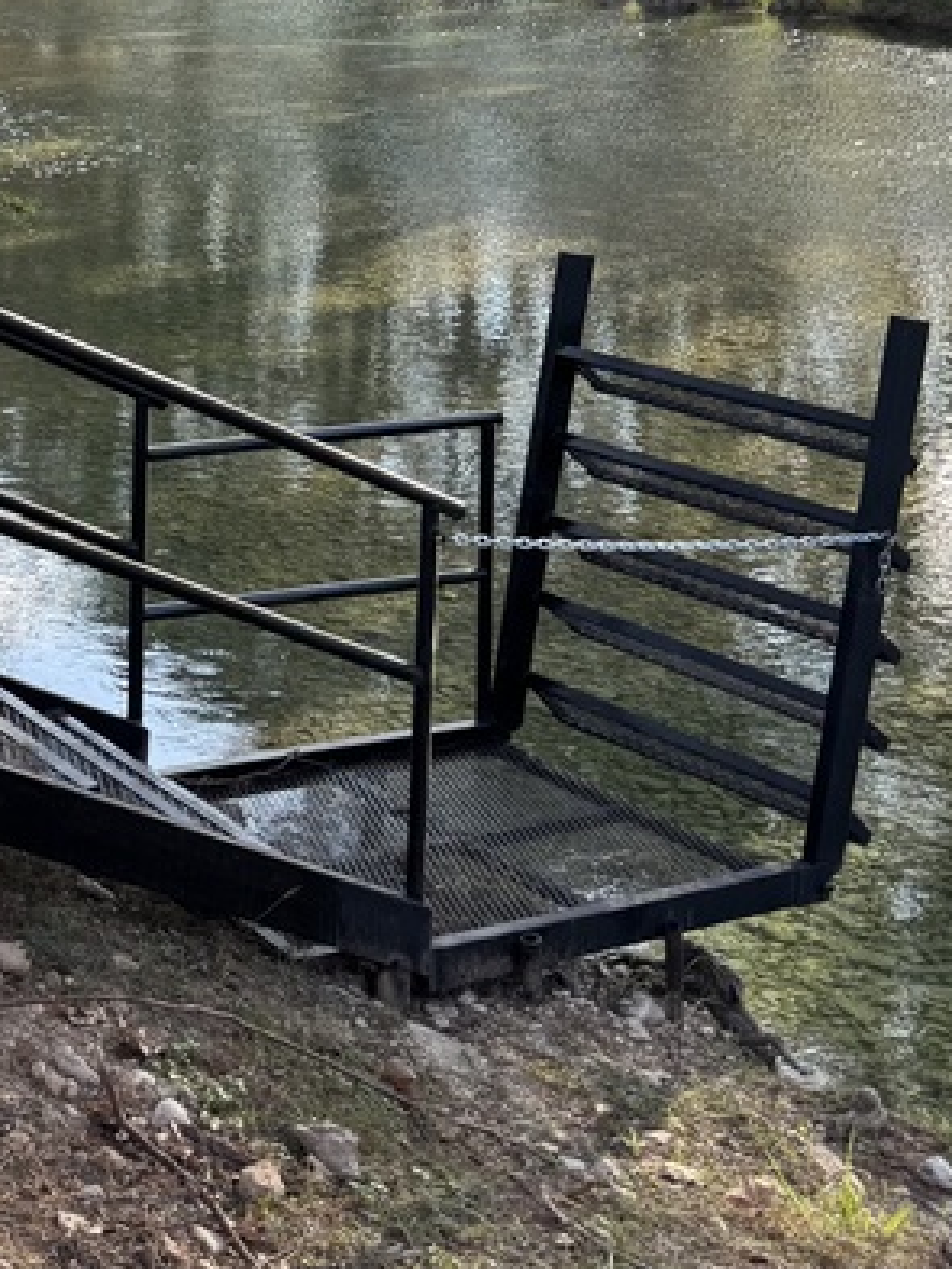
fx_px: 2419
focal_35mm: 66
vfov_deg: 28.1
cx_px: -55
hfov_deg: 21.3
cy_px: 97
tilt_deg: -6.6
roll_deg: -1.2
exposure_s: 1/220
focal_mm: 6.76
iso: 80
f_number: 1.78
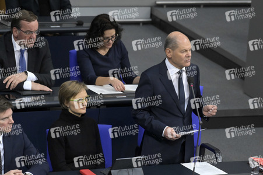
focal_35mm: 270
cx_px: 132
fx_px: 1971
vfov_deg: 5.1
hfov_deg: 7.6
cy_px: 88
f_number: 5.6
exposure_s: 1/320
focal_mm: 270
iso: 12800
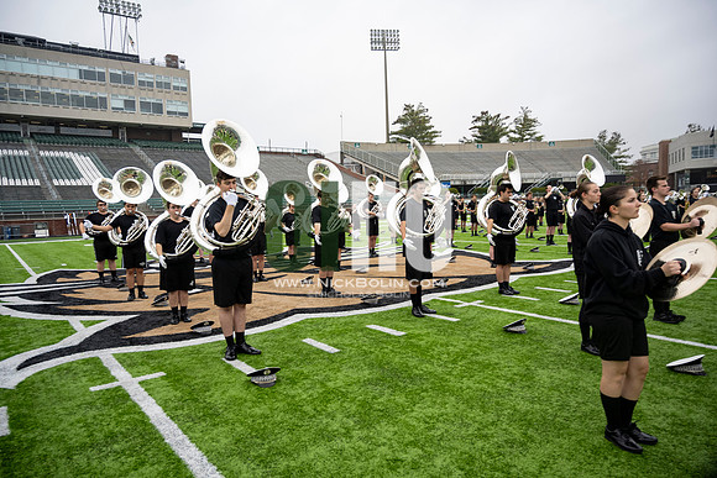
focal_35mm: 24
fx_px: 478
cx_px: 358
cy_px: 239
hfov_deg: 73.7
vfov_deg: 53.2
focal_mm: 24
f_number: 4
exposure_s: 1/200
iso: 320
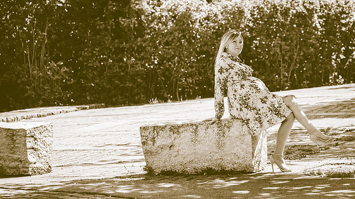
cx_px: 238
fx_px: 1718
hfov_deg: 11.8
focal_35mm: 183
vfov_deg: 6.6
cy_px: 69
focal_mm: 130
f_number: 4
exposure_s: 1/200
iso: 200
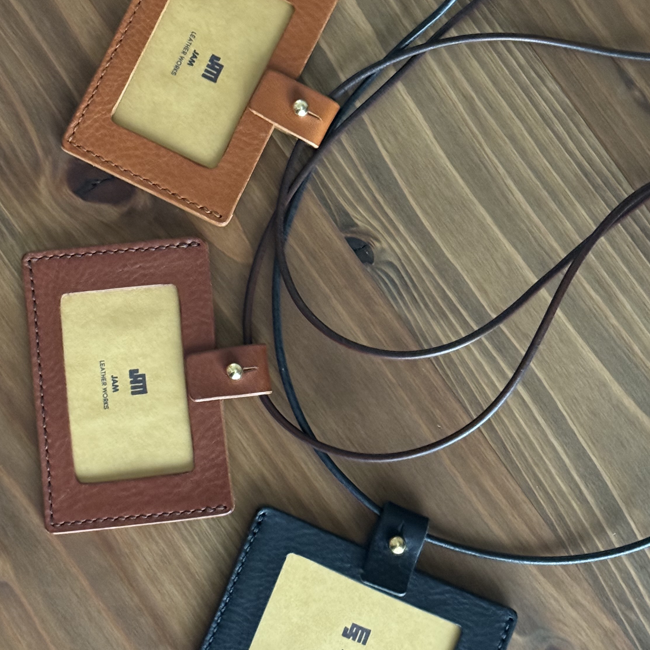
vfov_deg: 22.5
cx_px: 259
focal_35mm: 77
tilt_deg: -85.1
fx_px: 1636
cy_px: 308
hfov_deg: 22.4
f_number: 1.78
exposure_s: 1/30
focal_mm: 6.76
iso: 800
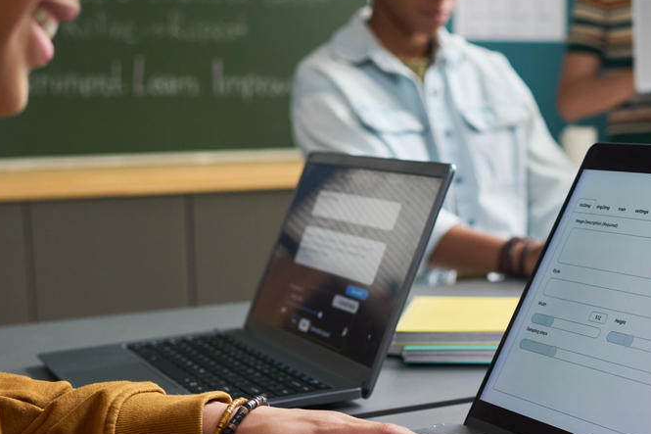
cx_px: 479
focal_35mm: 66
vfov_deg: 20.4
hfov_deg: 30.1
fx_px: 1193
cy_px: 348
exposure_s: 1/200
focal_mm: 35
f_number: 3.5
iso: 800
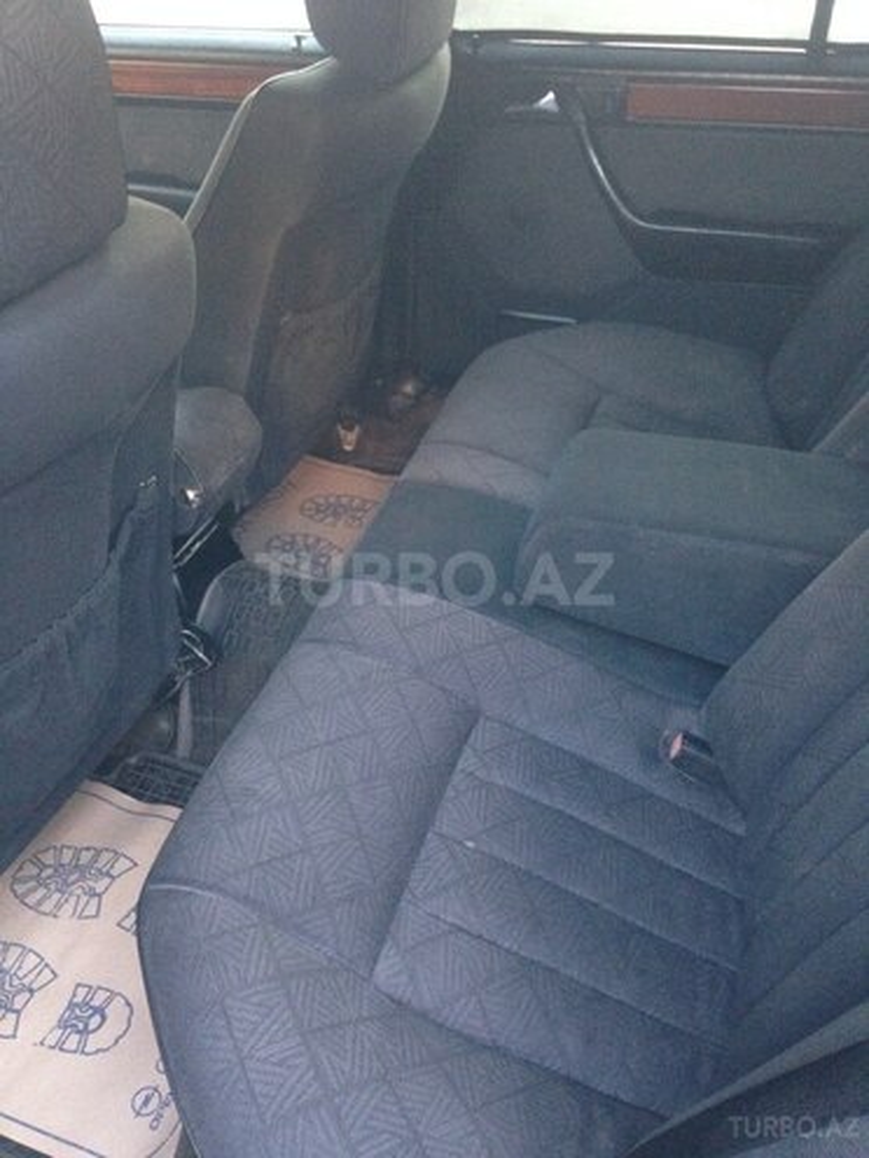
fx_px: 1105
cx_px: 434
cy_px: 579
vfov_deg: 55.4
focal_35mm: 33
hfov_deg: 42.9
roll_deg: -2.9
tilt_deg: -37.8
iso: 320
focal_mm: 4.12
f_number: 2.4
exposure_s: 1/20
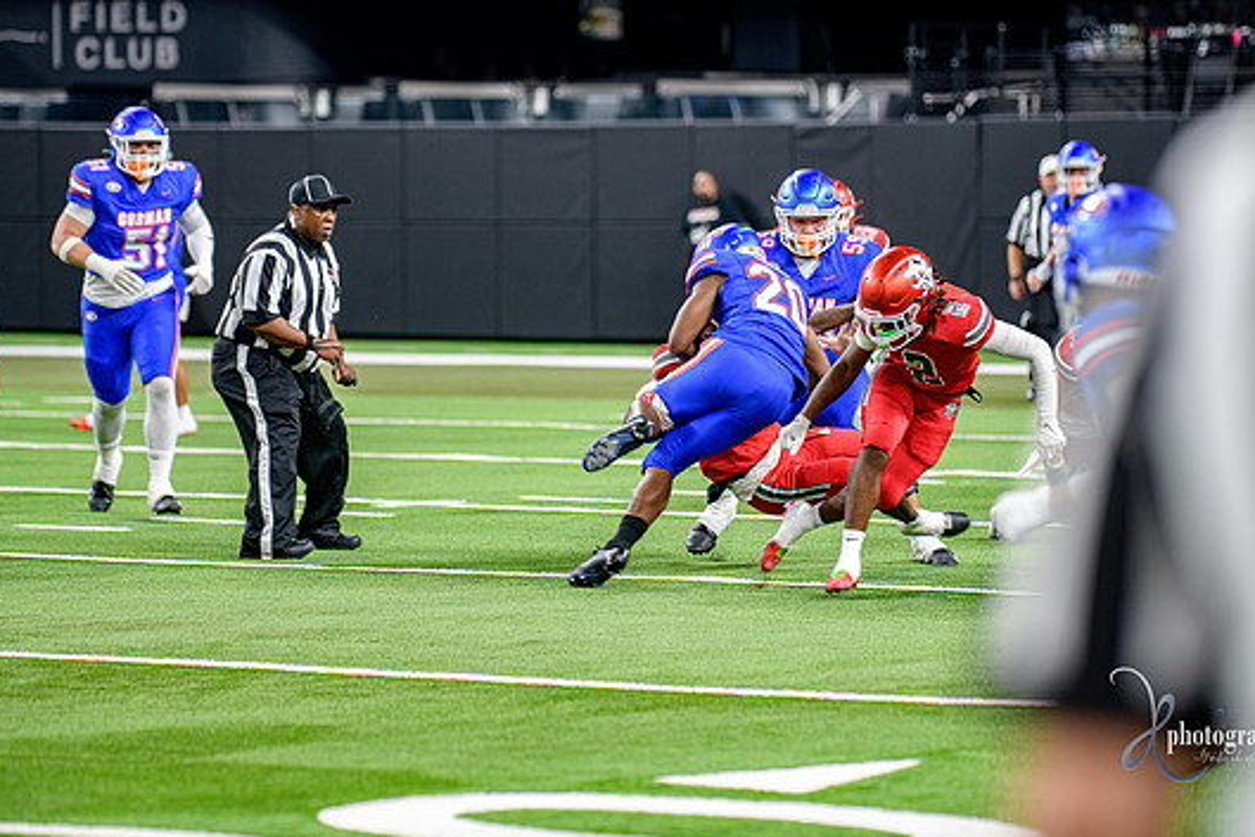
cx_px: 676
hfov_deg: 9.6
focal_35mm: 214
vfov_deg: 6.4
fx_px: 7462
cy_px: 383
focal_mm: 195
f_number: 2.8
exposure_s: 1/400
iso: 1250
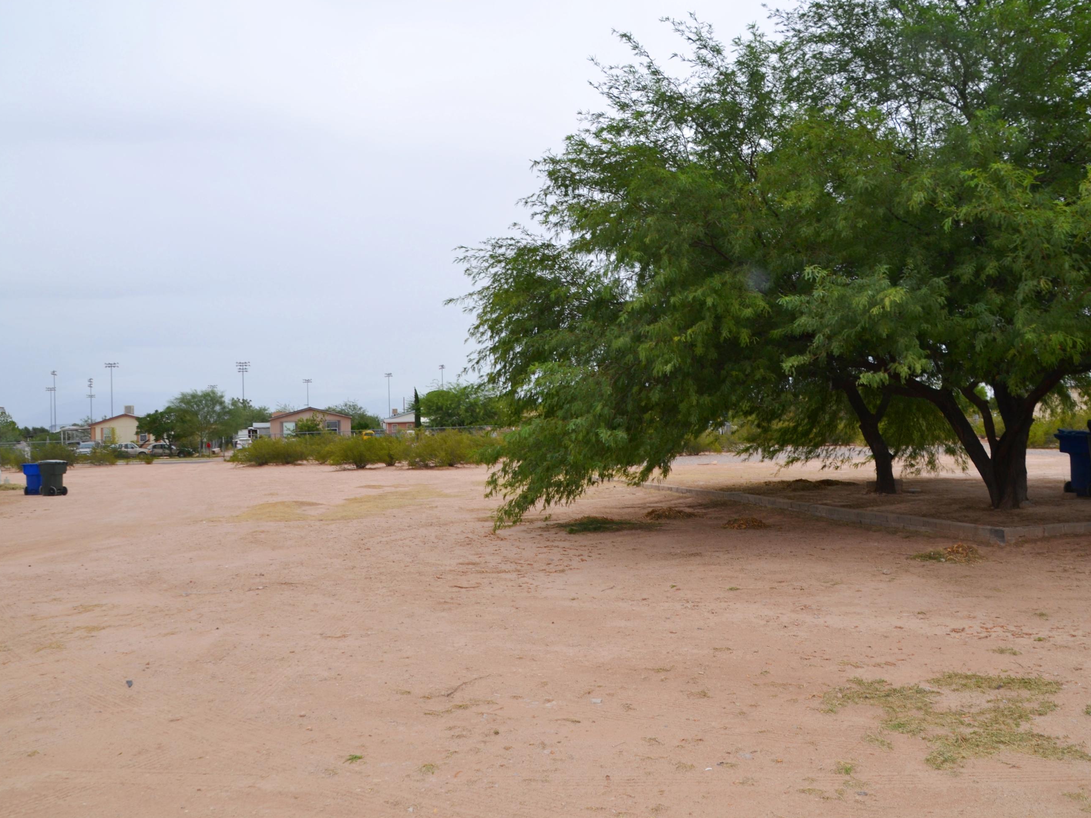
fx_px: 946
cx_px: 531
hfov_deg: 60.0
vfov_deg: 46.8
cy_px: 402
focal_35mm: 30
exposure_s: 1/200
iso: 100
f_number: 7.1
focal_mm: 18
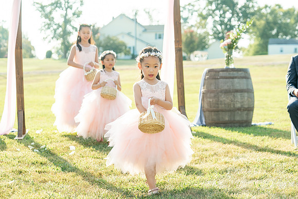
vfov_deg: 17.4
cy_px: 104
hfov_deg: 25.8
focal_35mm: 78
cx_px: 151
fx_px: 650
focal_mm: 70
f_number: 4
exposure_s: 1/250
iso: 100
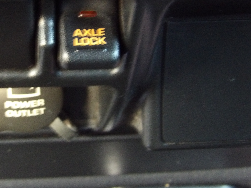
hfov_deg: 17.6
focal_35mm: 111
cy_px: 55
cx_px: 62
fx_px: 805
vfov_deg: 13.3
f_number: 4.1
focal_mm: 13
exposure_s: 1/6
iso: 800
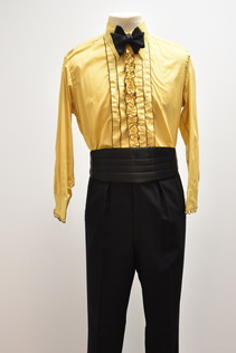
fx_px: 462
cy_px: 237
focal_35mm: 47
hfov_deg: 28.6
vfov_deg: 41.3
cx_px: 135
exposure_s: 1/80
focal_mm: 22
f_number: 4.5
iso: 1000
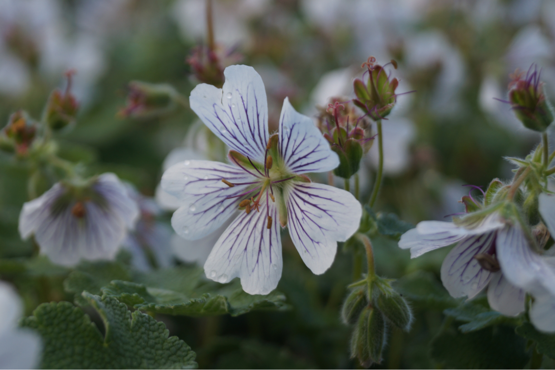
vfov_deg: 16.6
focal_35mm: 82
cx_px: 278
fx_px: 1272
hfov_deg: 24.6
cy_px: 185
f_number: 5.6
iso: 125
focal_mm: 55
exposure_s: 1/160
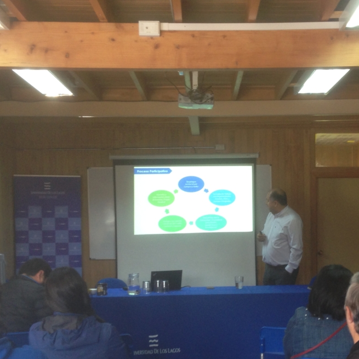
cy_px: 244
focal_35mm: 57
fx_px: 669
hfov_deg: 29.8
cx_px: 237
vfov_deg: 29.8
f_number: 2.4
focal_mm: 4.12
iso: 64
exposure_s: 1/20
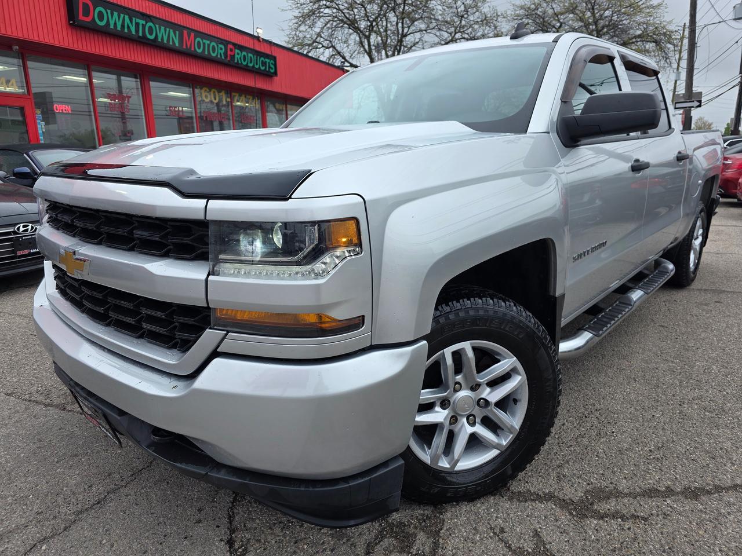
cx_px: 371
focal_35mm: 23
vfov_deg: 58.9
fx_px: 493
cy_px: 278
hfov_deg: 73.9
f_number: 1.7
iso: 16
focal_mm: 6.3
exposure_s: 1/200
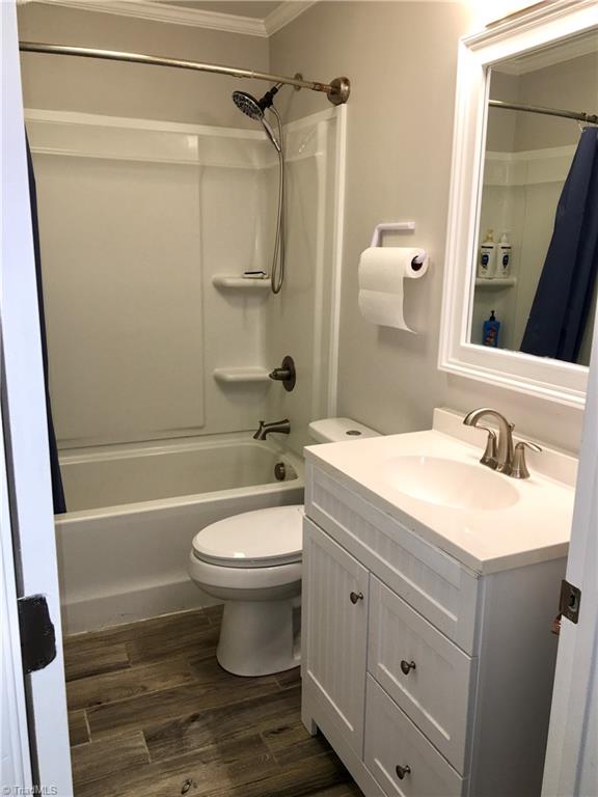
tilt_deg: -12.8
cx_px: 299
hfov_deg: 48.2
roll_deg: +0.2
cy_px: 398
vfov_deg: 61.7
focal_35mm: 29
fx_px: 668
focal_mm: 4.15
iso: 40
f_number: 2.2
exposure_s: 1/30
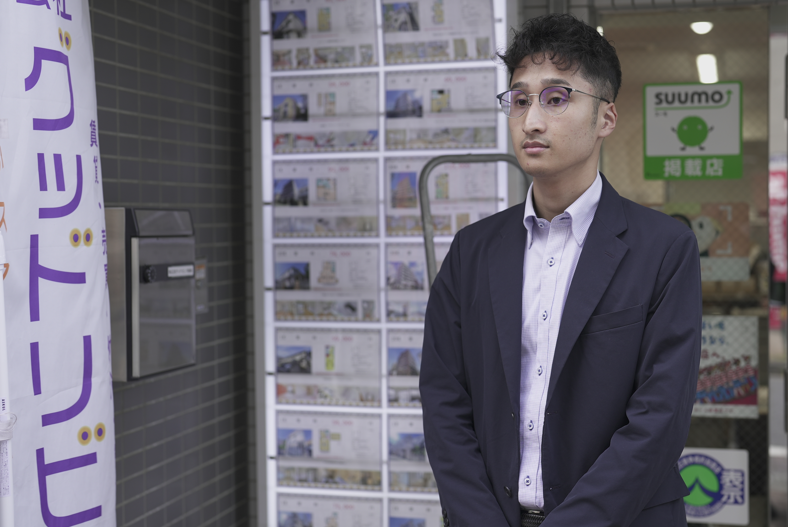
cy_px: 252
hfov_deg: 35.6
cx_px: 427
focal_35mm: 56
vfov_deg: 24.2
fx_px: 1226
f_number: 2.8
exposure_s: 1/100
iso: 64
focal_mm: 50
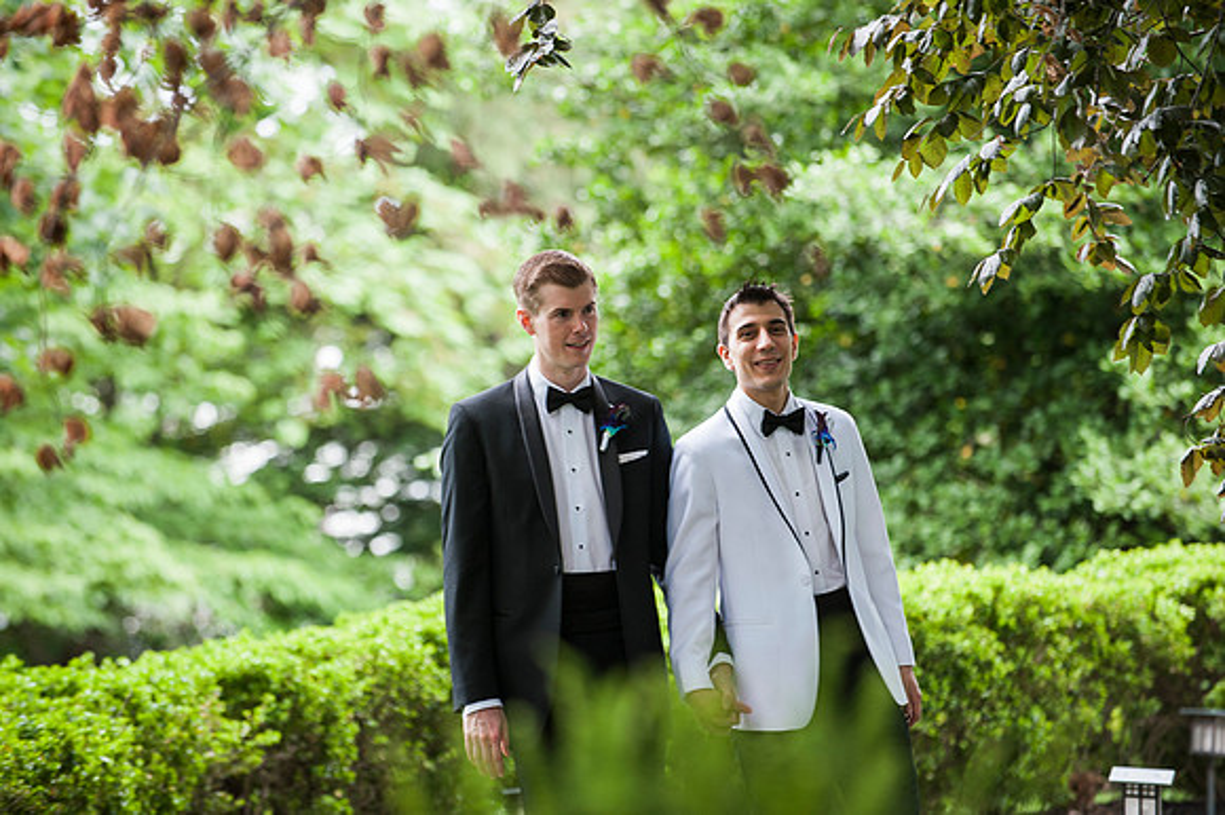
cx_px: 612
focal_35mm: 200
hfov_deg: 10.3
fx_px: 6801
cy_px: 408
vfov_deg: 6.9
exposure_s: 1/200
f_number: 4.5
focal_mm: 200
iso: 500
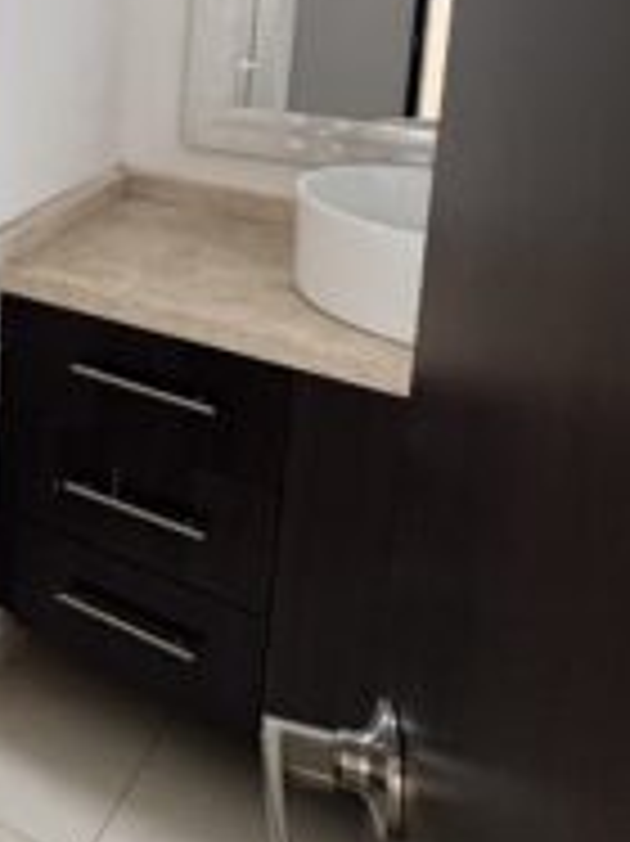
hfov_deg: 25.9
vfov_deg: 38.6
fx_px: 1093
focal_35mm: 45
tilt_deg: -7.6
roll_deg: -1.5
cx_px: -252
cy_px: 54
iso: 250
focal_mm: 2.22
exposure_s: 1/60
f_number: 2.2
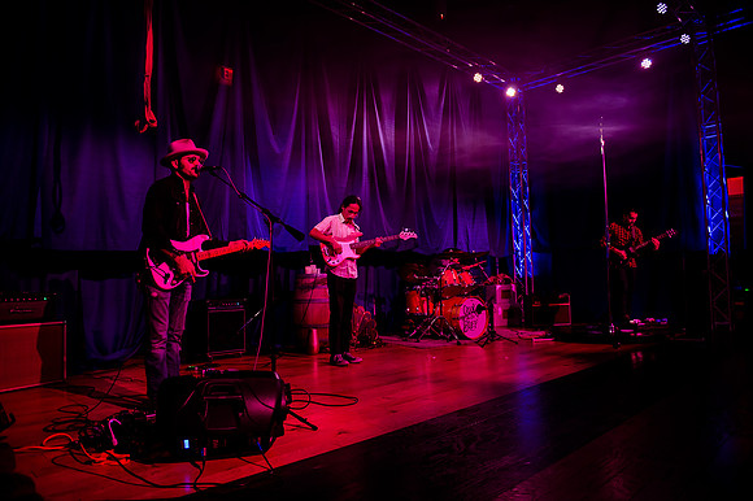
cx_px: 376
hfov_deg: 73.8
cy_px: 250
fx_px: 502
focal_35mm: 24
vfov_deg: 53.1
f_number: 2.8
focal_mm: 24
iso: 800
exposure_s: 1/40
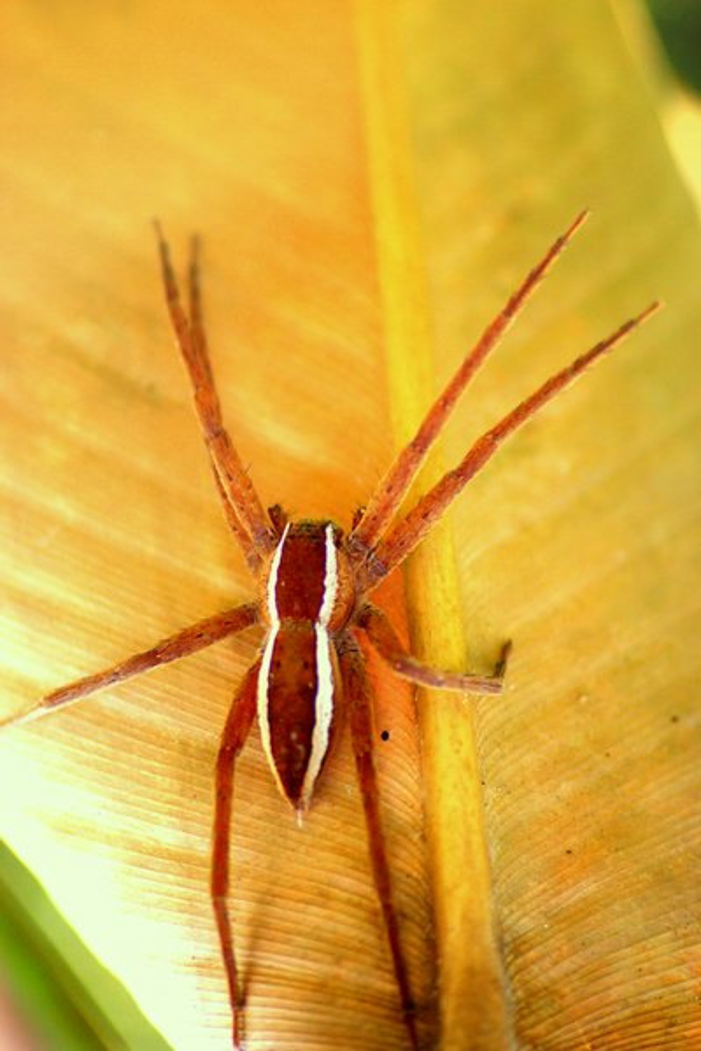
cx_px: 350
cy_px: 526
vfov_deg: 6.9
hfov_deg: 4.6
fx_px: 8762
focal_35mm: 300
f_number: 5
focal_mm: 200
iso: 400
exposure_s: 1/250
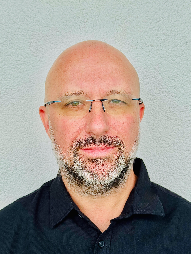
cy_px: 127
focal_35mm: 48
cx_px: 96
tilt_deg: -11.4
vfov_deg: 39.7
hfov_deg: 30.3
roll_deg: -0.6
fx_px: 353
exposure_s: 1/442
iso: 64
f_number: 1.78
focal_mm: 6.76
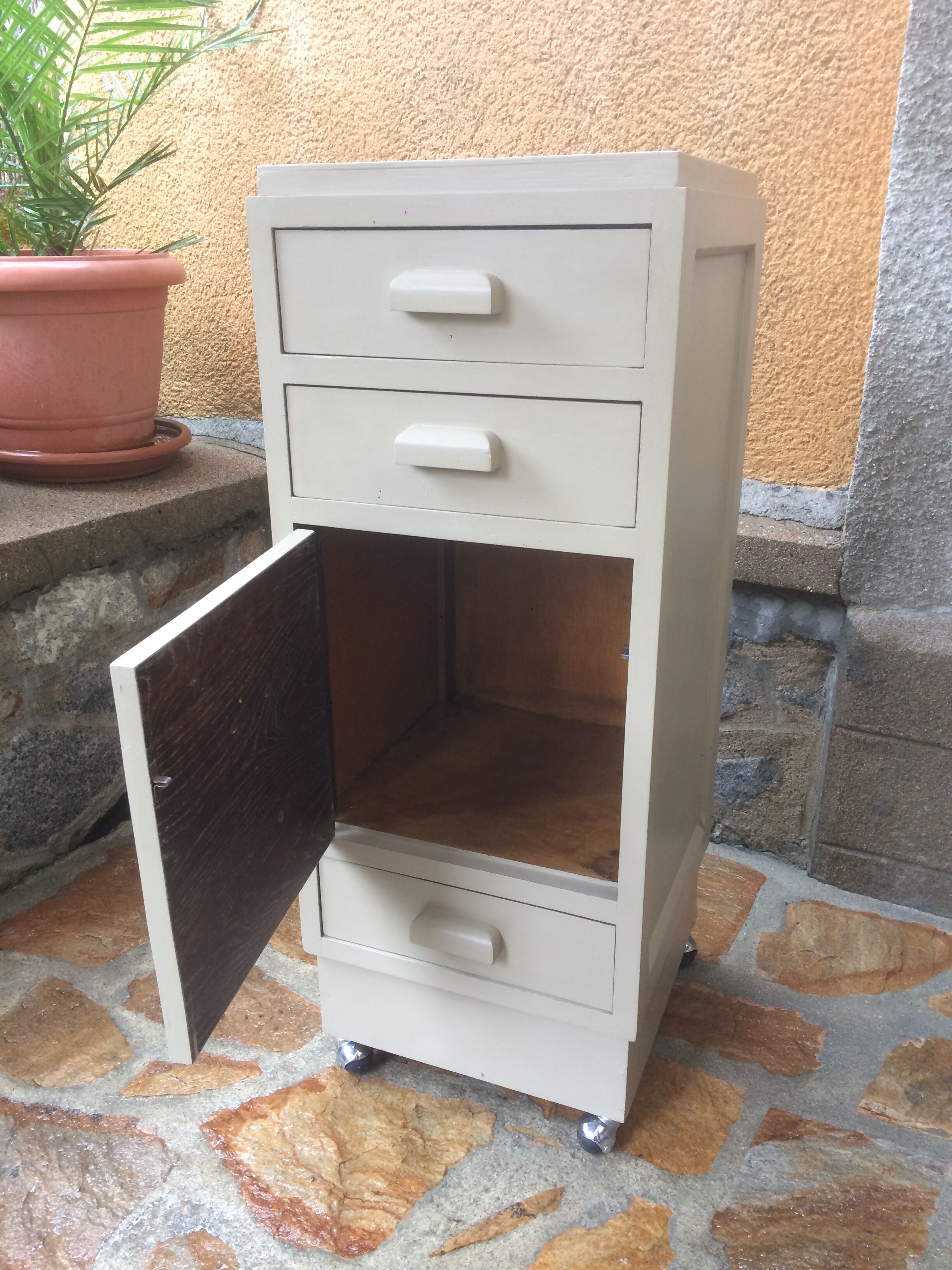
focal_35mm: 29
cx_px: 476
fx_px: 1063
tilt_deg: -20.7
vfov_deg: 61.7
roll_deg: +0.4
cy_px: 635
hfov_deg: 48.2
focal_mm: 4.15
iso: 125
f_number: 2.2
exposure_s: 1/33
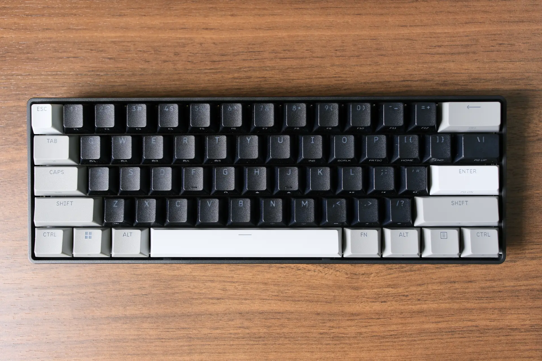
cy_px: 180
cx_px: 271
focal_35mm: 36
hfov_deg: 53.1
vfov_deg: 36.9
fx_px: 542
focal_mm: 23.9
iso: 400
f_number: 2.8
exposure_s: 1/100
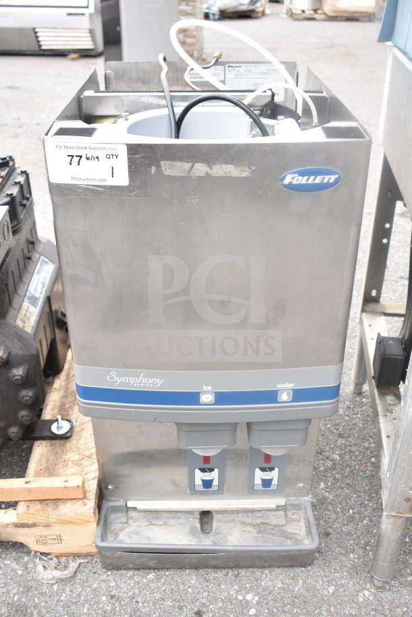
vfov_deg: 55.1
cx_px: 206
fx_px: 592
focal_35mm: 34
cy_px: 308
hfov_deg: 38.4
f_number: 4.5
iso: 200
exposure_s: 1/80
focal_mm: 23
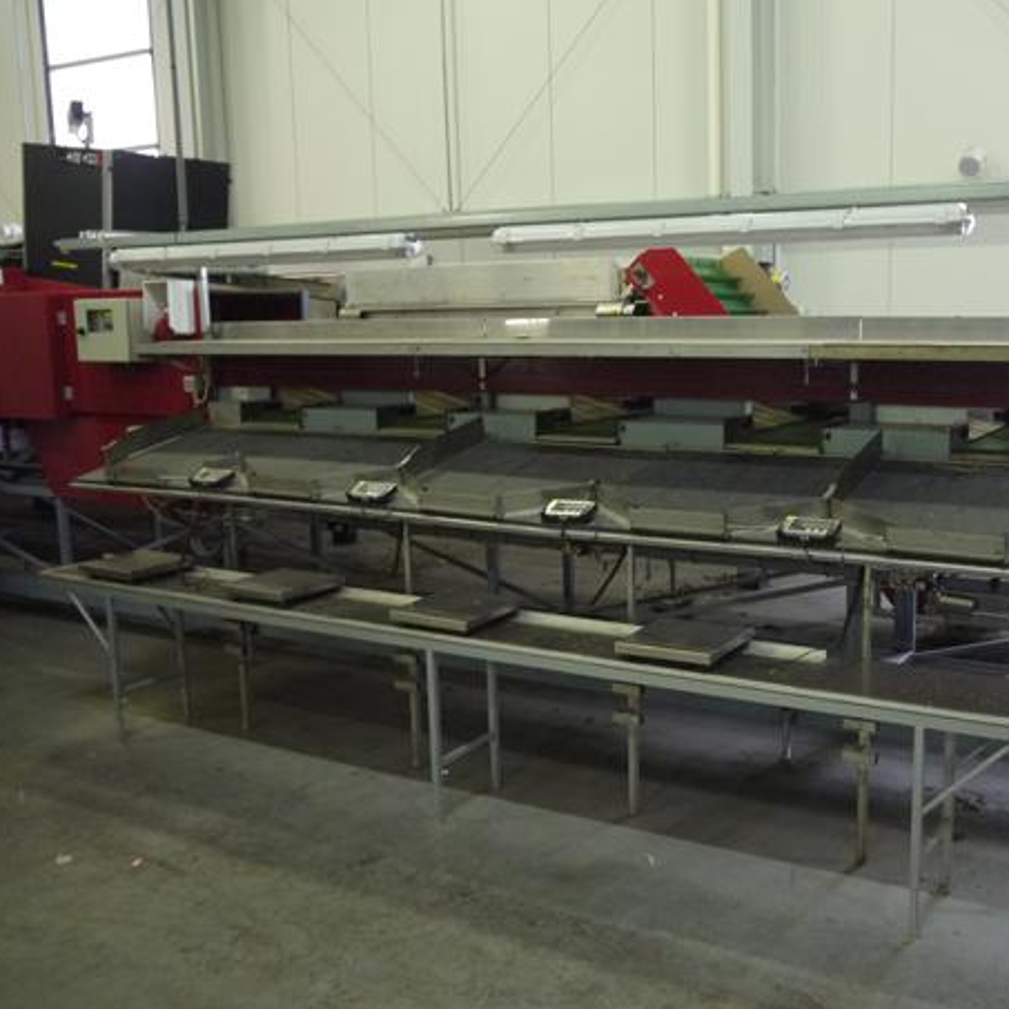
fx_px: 1154
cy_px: 497
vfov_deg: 47.2
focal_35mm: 35
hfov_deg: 46.5
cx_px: 666
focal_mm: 14
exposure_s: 1/25
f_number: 3.5
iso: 800
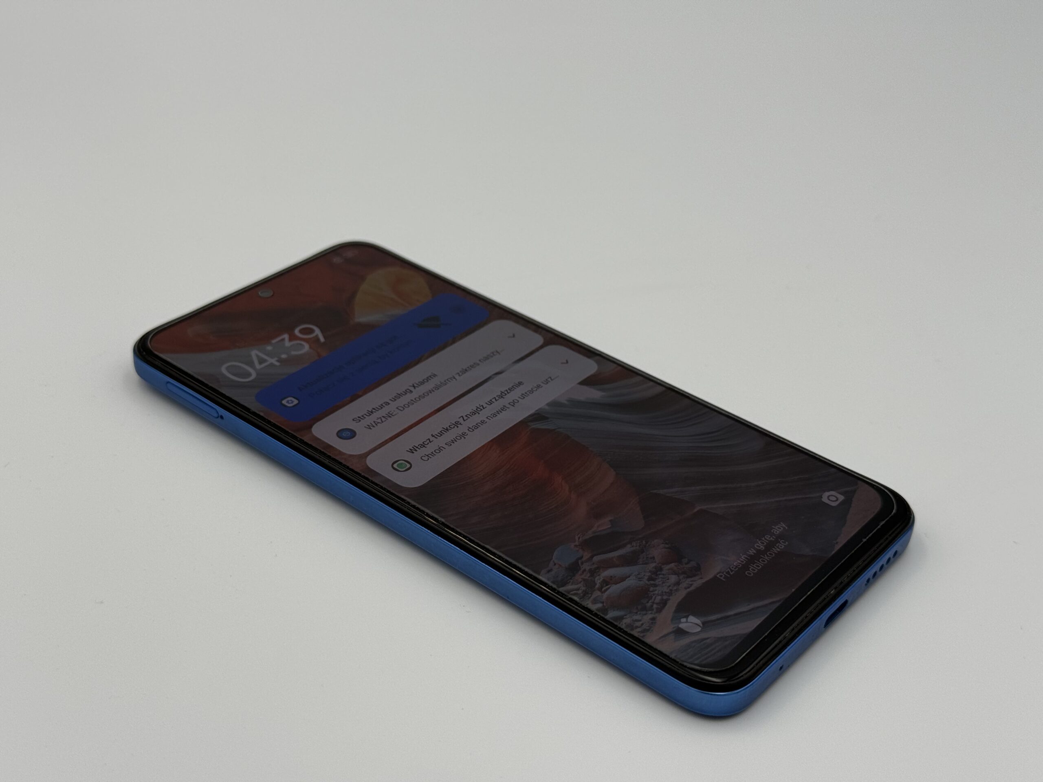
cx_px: 522
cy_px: 391
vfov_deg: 30.3
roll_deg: -3.5
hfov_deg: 39.7
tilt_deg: -33.6
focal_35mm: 48
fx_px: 1446
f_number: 1.78
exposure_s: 1/1000
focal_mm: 6.76
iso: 64
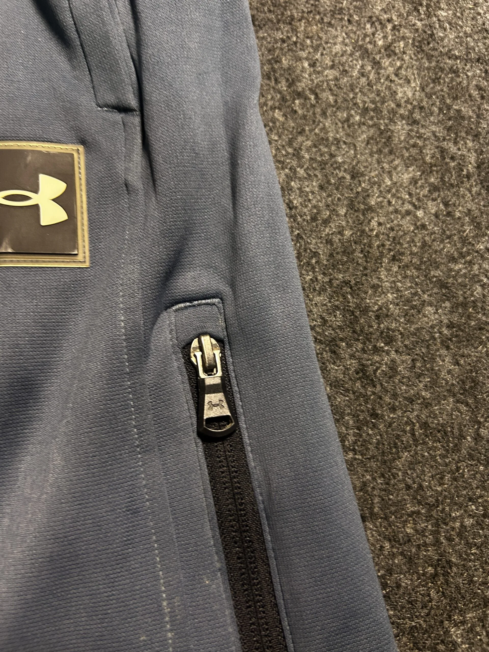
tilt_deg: -55.2
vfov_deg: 67.3
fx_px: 490
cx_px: 244
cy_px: 326
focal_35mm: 26
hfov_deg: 53.1
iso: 250
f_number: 1.5
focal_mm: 5.7
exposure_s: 1/50
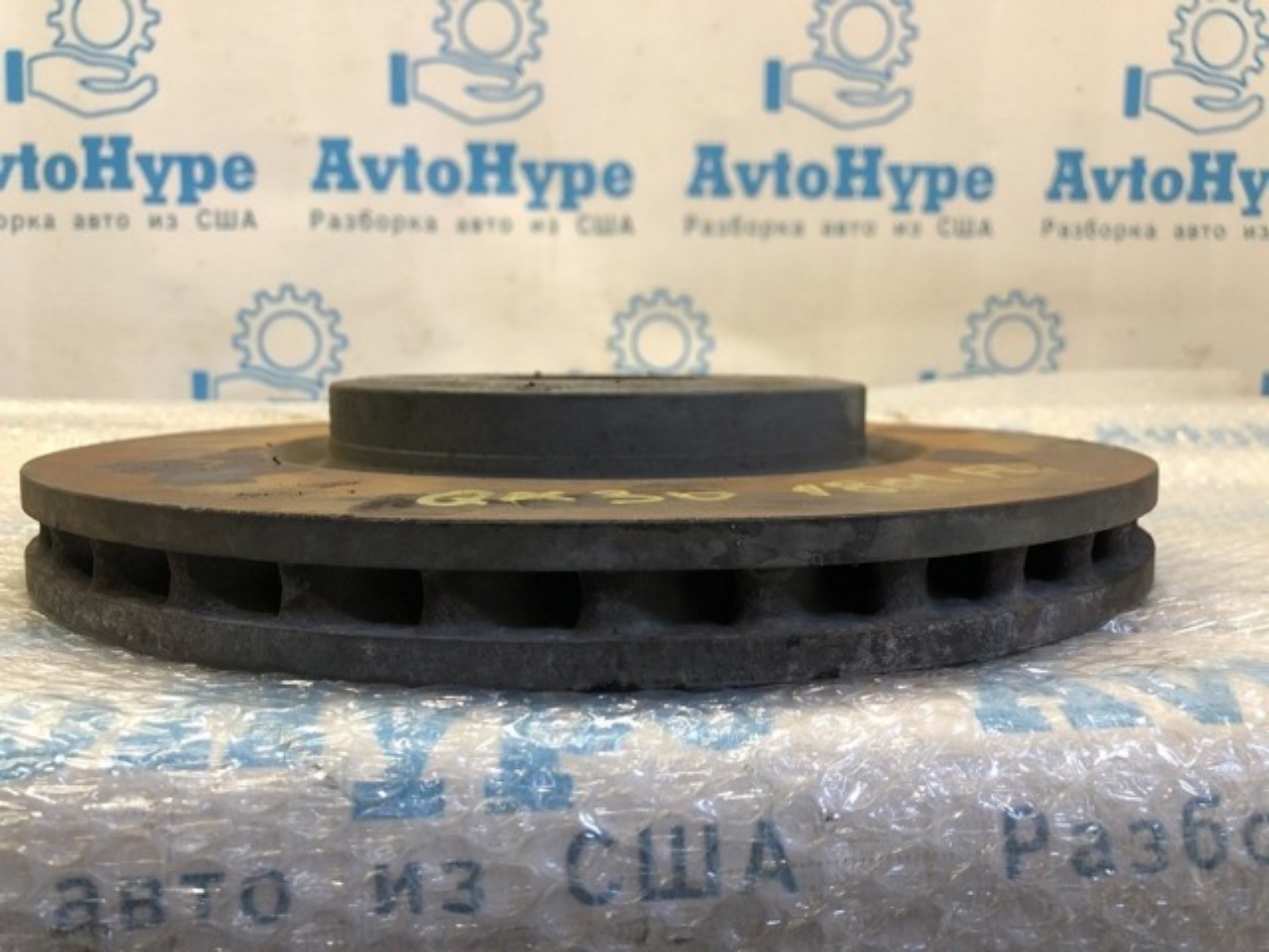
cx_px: 634
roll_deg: +0.4
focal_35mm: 28
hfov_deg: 63.4
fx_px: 1026
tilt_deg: -7.1
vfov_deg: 49.7
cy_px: 476
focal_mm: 4
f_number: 1.8
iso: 32
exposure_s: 1/25
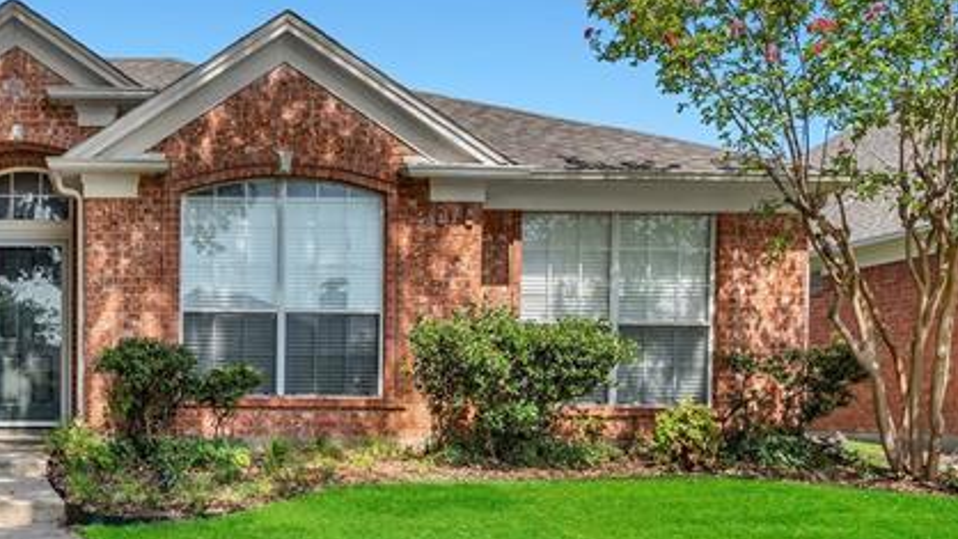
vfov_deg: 28.3
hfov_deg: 45.5
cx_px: 124
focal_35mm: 41
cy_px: 440
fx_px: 1041
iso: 100
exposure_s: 1/80
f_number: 6.3
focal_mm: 16
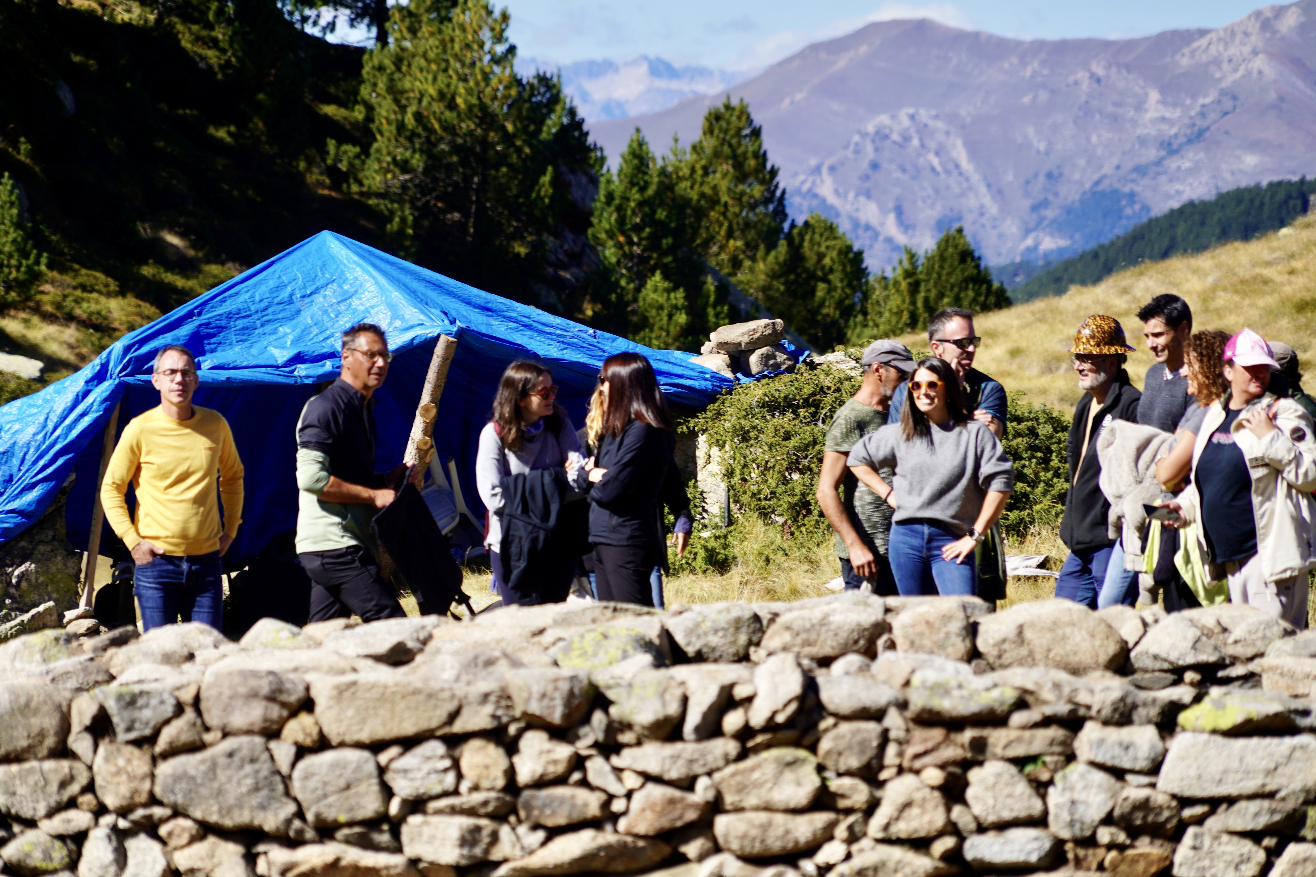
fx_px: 9540
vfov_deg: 5.3
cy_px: 460
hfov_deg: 7.9
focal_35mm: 261
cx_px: 639
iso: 100
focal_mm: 240
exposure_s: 1/320
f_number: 7.1
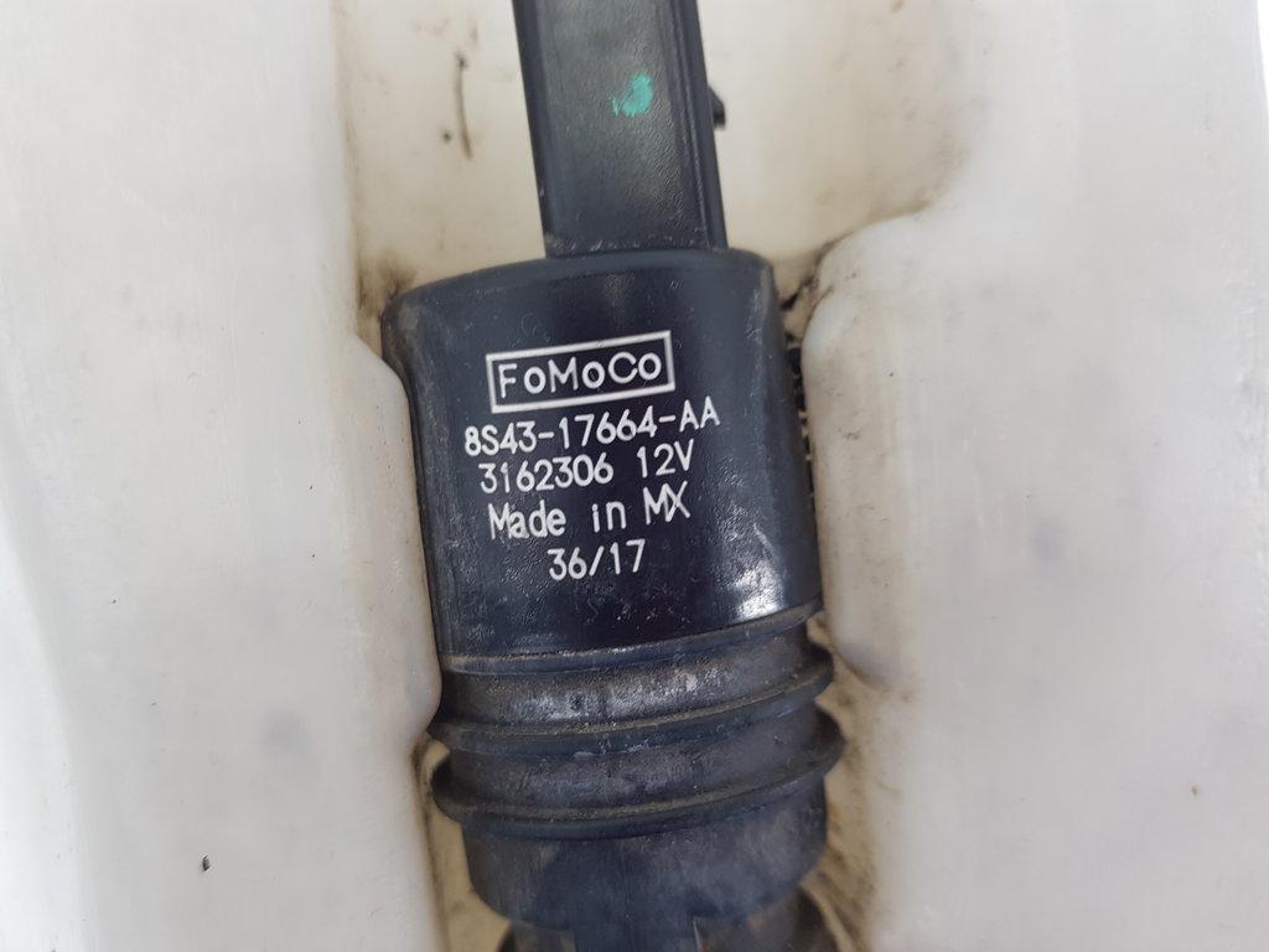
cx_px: 634
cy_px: 476
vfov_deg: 53.1
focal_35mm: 26
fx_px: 953
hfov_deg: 67.3
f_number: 1.7
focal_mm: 4.2
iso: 80
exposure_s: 1/50
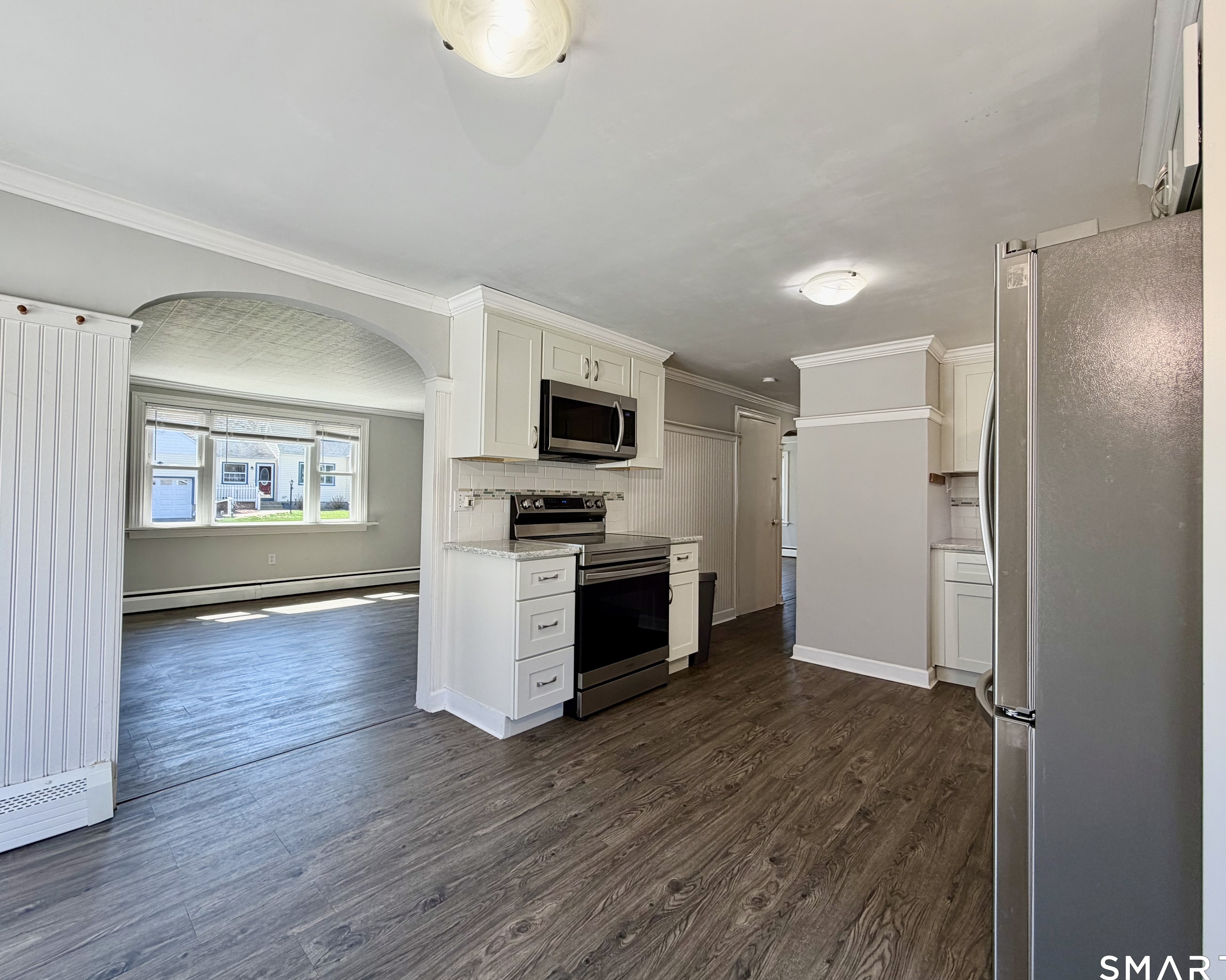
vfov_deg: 84.0
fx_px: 544
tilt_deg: +1.0
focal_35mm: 15
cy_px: 487
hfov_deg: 96.8
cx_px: 627
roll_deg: -0.7
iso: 64
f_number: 2.2
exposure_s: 1/120
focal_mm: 2.22
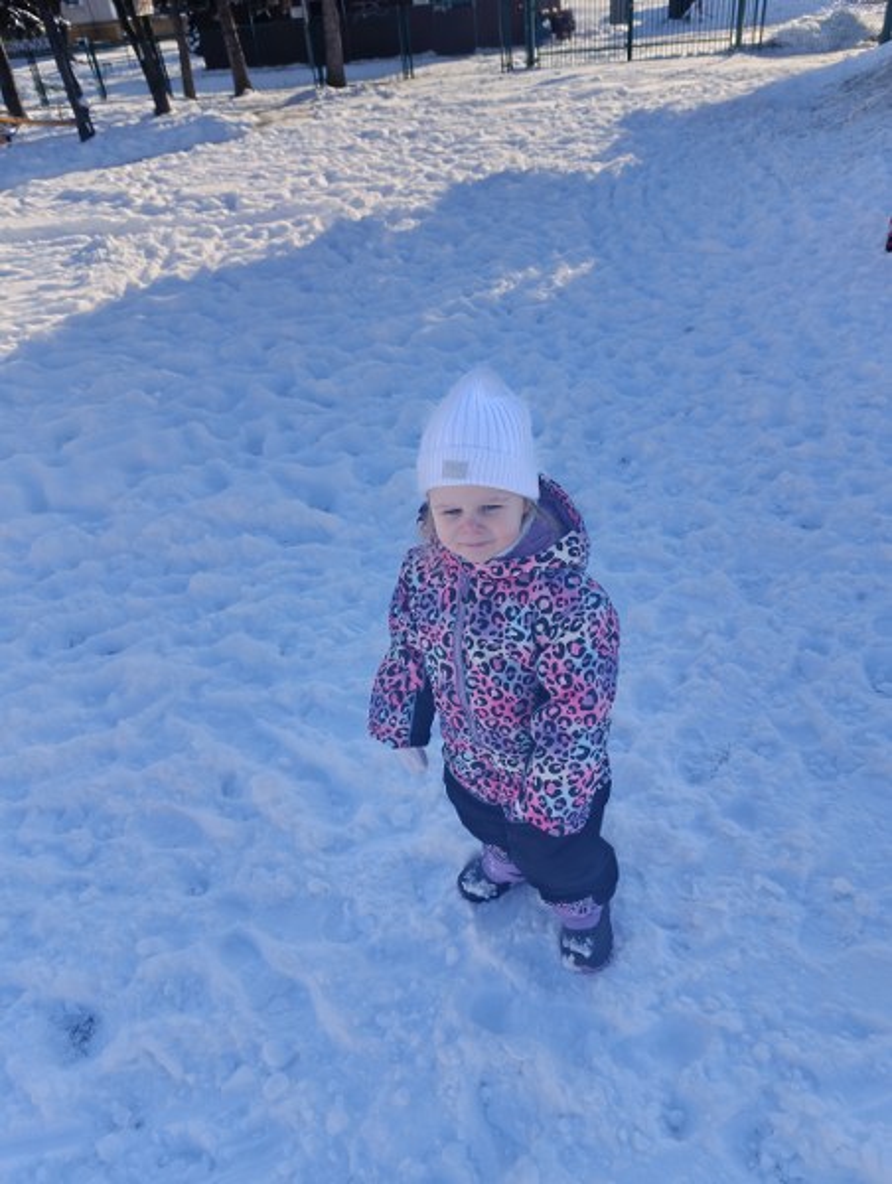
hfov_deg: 59.0
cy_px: 592
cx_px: 446
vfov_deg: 73.8
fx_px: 788
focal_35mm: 23
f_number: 1.6
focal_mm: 6.14
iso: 50
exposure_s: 1/338
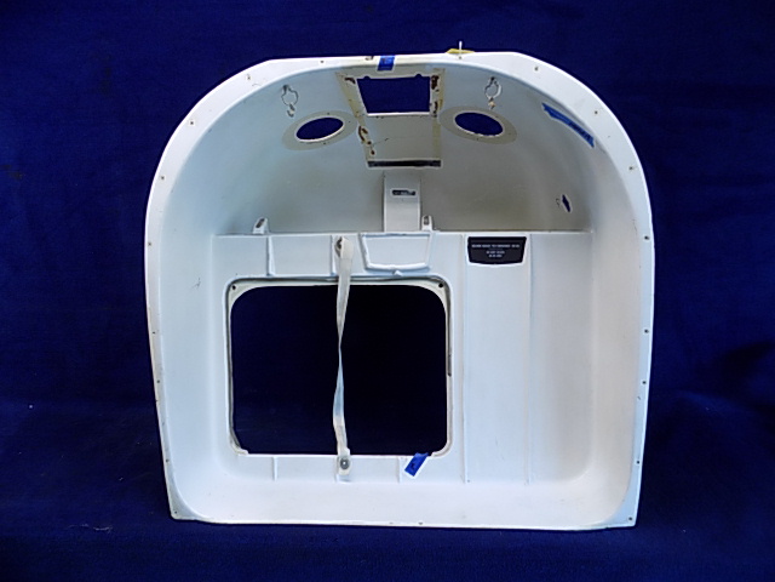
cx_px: 388
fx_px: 515
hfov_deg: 73.9
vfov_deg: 58.9
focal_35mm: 23
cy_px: 291
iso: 80
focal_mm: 4
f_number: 3.1
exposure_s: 1/50
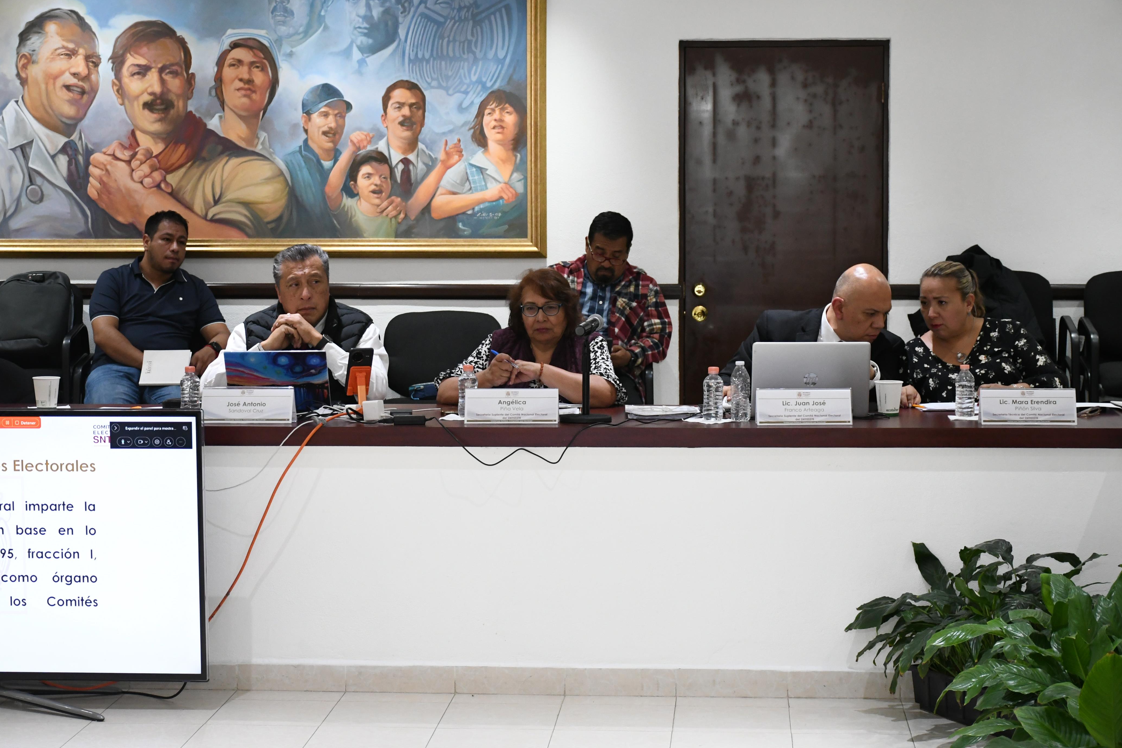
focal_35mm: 76
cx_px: 555
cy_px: 378
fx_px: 2368
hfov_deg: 26.7
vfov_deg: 17.9
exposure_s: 1/100
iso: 2500
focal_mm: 50
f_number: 5.6
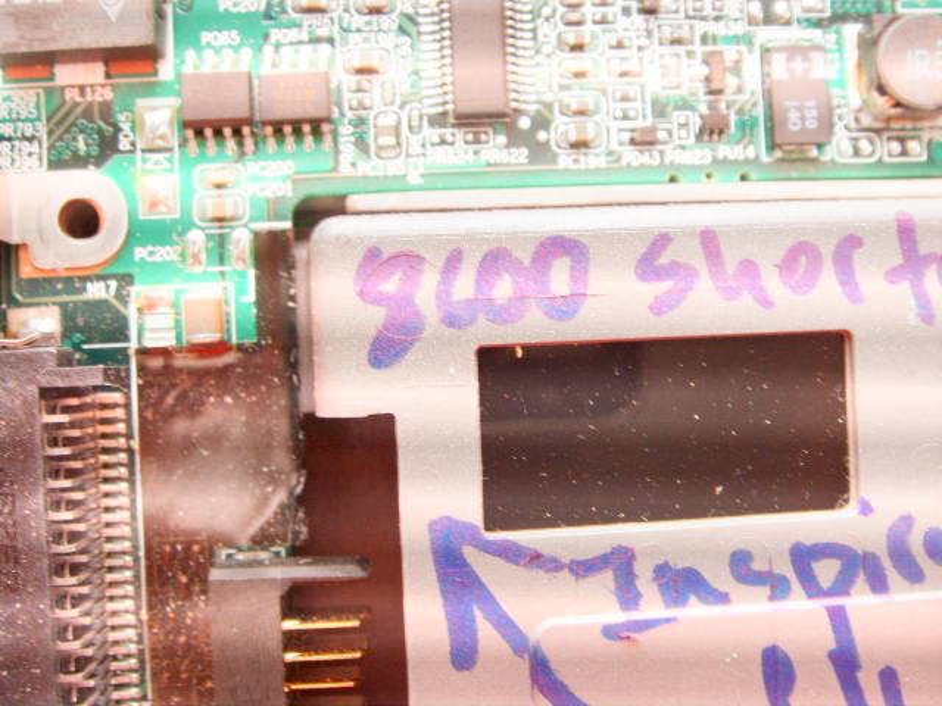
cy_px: 353
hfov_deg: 47.9
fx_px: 1061
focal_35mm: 39
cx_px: 471
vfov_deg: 36.8
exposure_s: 1/30
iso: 152
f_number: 3.5
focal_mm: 6.6
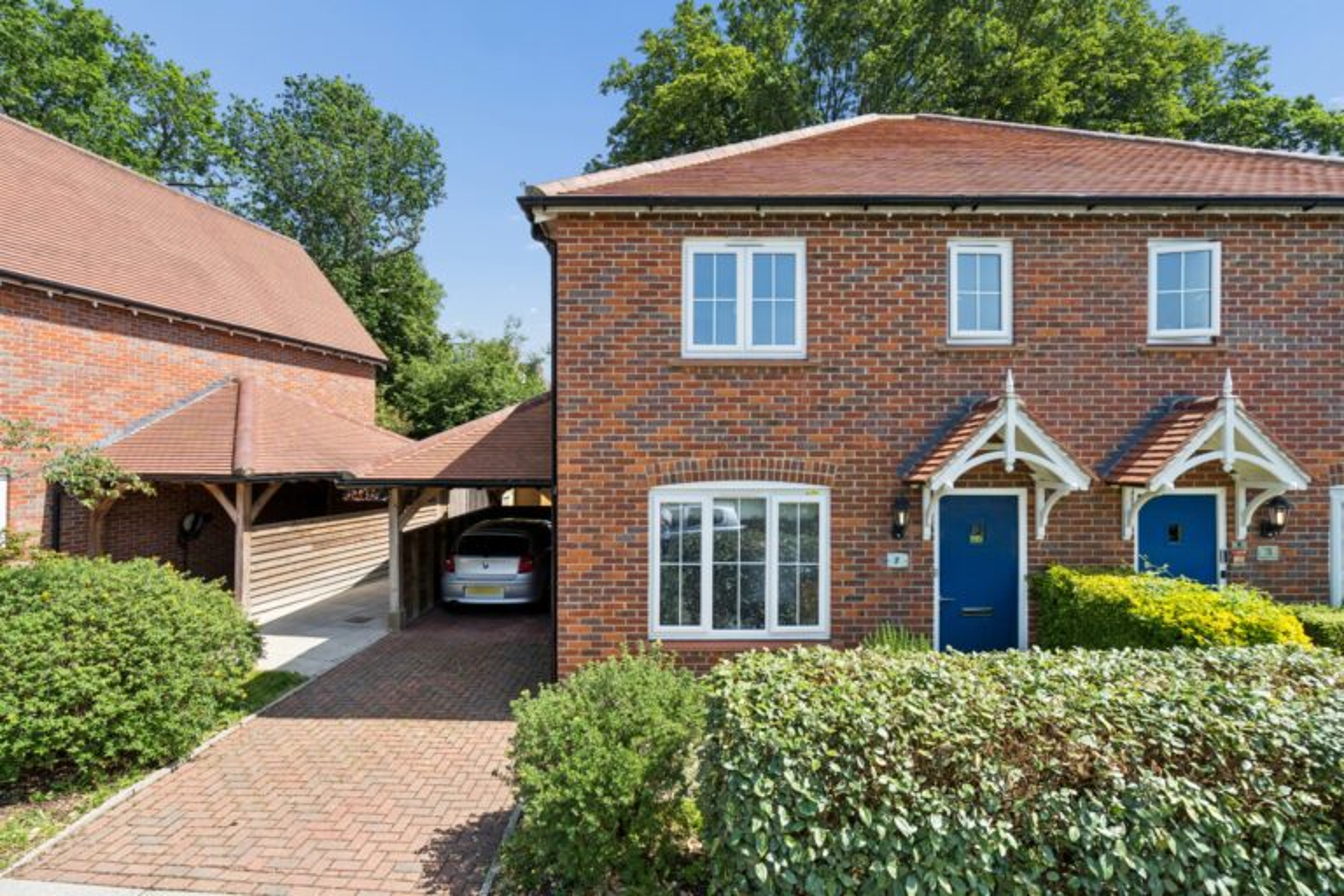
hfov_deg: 96.7
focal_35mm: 16
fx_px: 597
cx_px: 672
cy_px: 448
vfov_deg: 73.7
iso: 640
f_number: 8
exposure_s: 1/800
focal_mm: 16
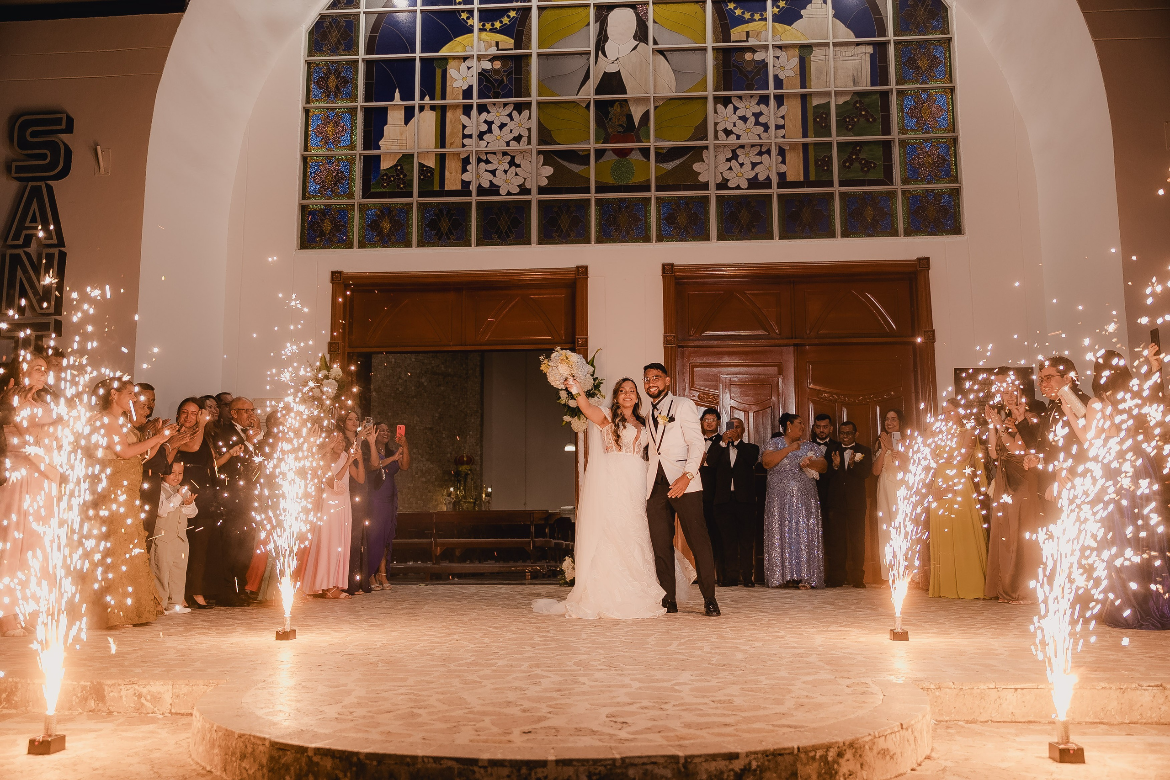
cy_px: 390
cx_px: 585
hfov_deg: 58.9
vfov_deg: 41.2
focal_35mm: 32
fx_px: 1037
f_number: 2.8
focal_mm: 31.9
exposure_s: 1/250
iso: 400
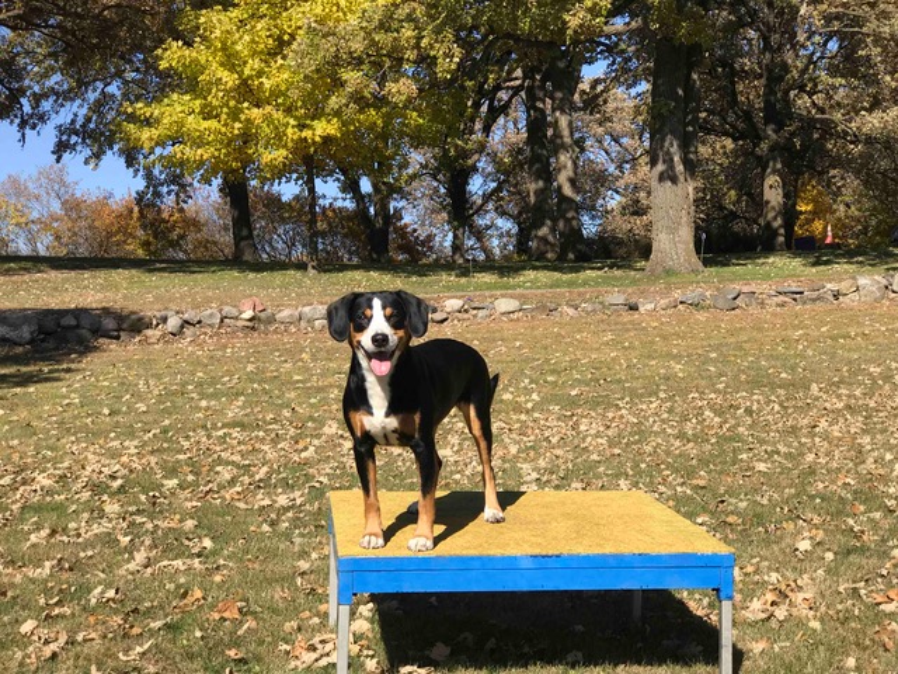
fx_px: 1479
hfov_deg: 33.8
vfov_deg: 25.7
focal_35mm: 57
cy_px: 337
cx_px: 449
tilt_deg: +0.1
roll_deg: +0.7
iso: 20
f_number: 2.8
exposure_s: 1/772
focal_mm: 6.6
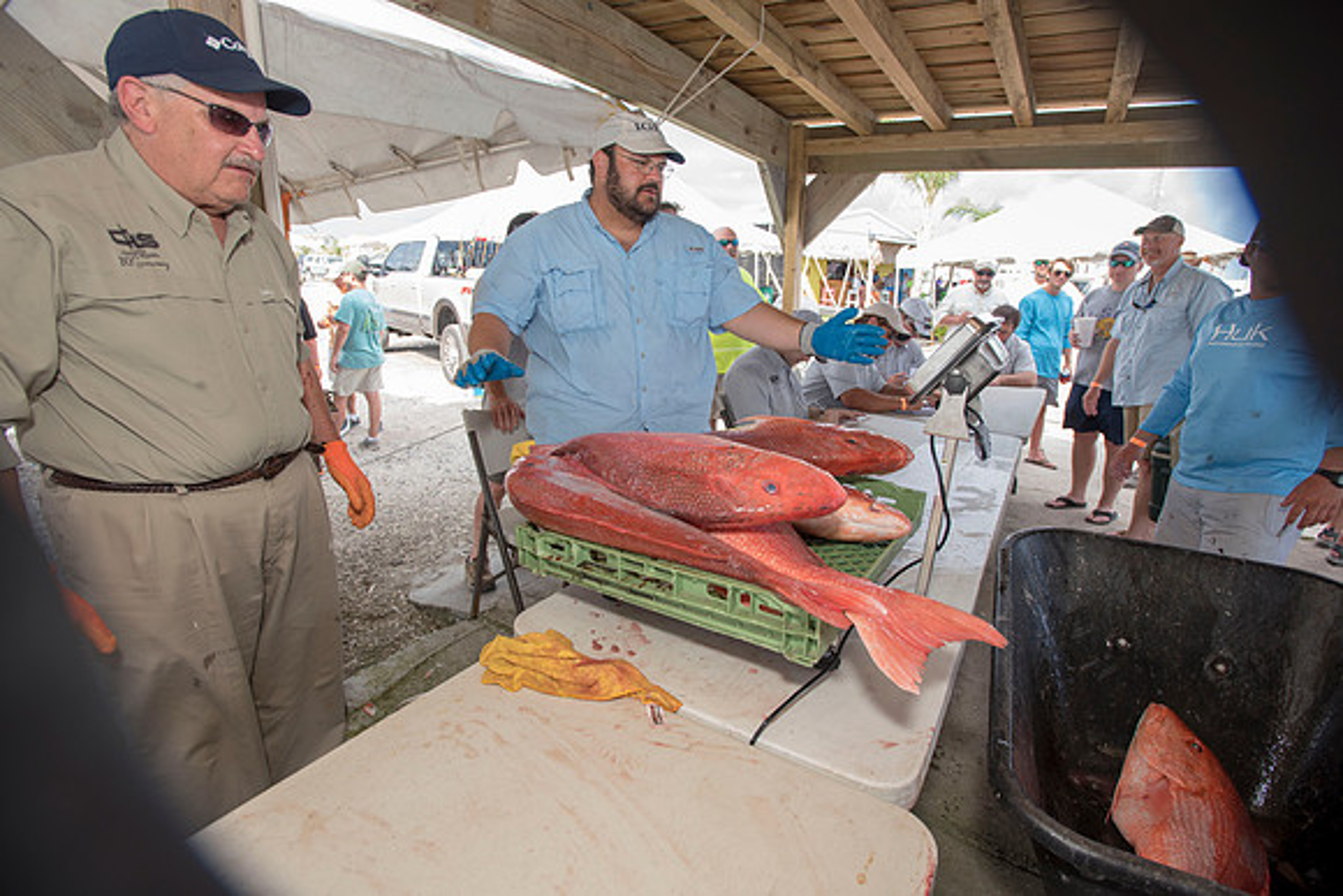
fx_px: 634
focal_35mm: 17
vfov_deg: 70.5
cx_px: 672
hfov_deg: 93.3
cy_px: 448
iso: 250
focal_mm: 17
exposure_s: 1/160
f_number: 5
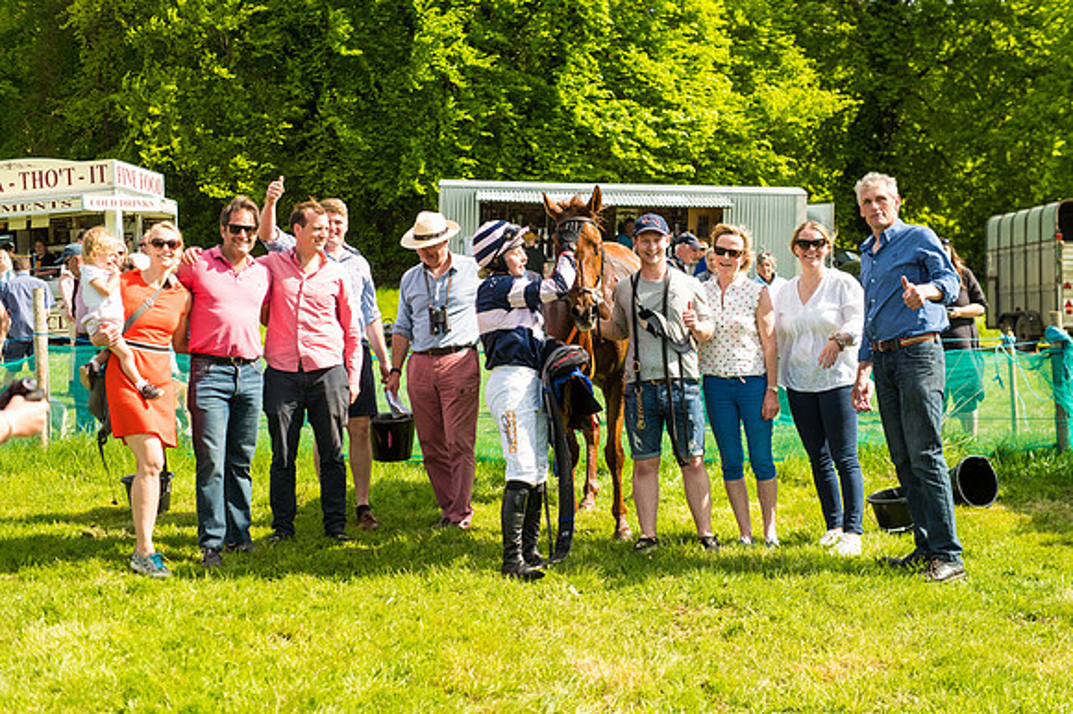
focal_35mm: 50
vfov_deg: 27.0
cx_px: 536
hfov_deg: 39.6
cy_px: 357
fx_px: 1489
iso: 200
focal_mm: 50
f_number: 5
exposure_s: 1/640
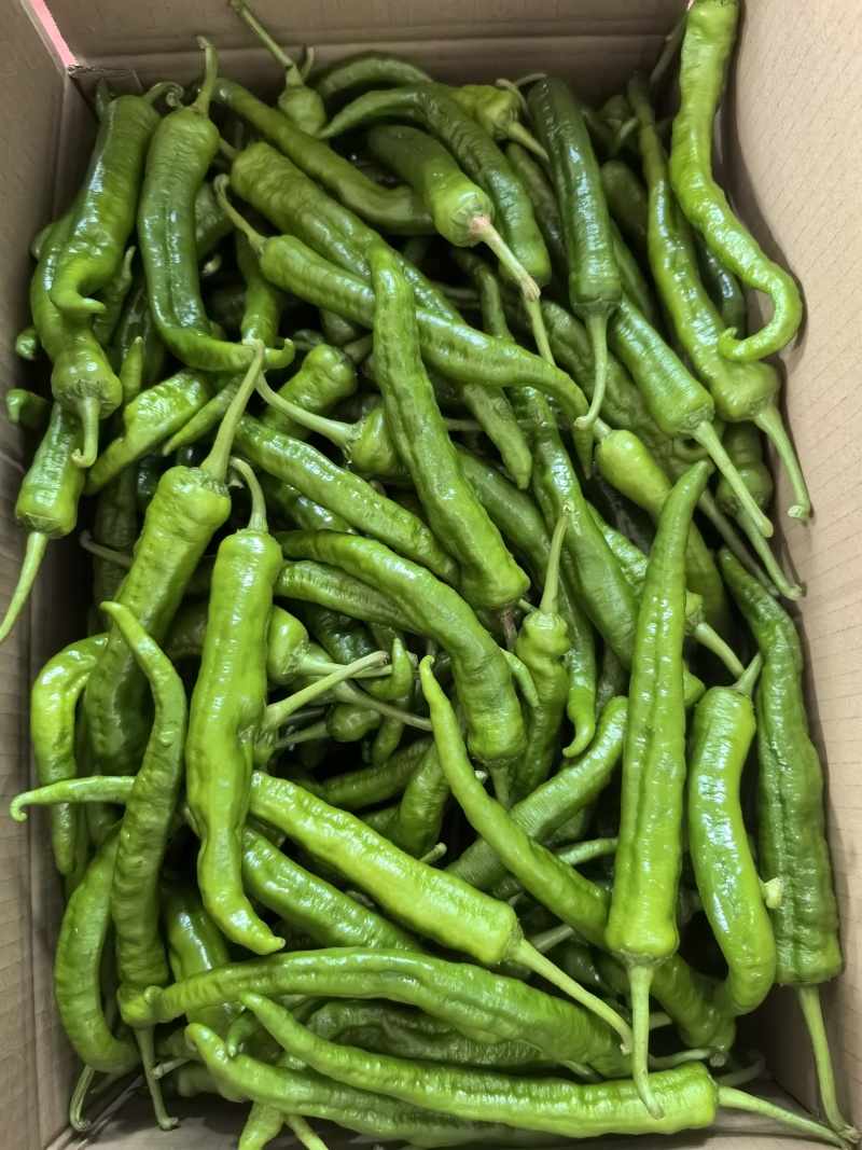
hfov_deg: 51.3
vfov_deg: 65.3
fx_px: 897
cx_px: 431
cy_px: 575
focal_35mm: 27
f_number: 1.4
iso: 2000
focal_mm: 6.35
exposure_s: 1/100
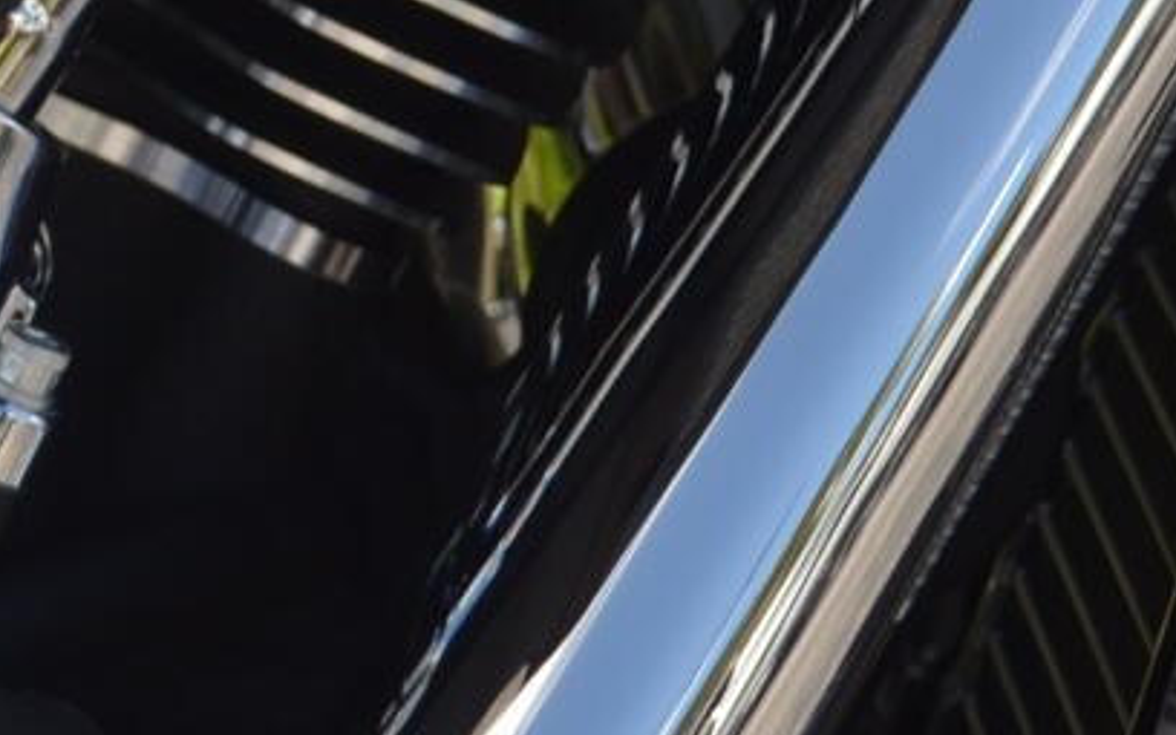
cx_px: -404
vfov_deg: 5.8
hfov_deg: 9.2
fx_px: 7211
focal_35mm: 225
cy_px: -19
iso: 100
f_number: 4.5
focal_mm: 30
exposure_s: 1/320
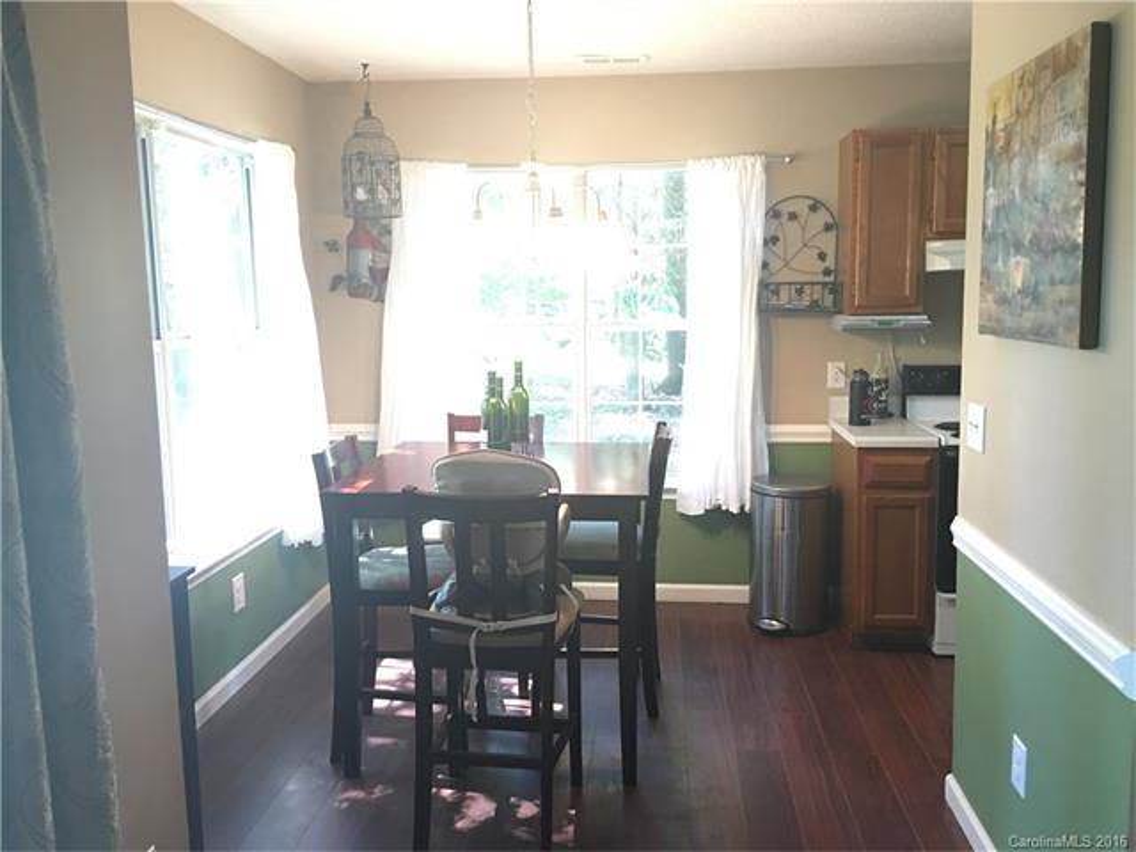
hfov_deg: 61.7
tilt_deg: -7.0
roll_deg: +0.3
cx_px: 568
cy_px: 426
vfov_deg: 48.2
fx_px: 952
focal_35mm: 29
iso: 64
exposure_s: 1/15
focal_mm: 4.15
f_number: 2.2
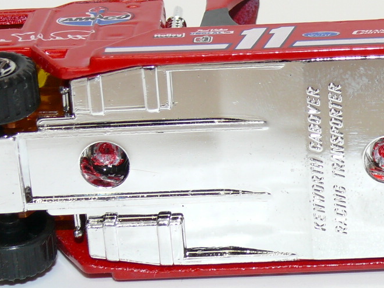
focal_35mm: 153
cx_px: 386
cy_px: 75
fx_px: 1697
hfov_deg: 12.7
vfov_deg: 9.7
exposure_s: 1/30
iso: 100
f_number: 4
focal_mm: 10.3
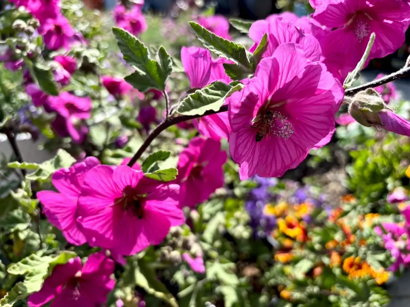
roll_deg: +2.2
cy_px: 154
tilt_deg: -29.3
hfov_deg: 67.3
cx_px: 205
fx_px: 308
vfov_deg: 53.1
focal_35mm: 26
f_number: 1.6
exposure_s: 1/1477
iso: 50
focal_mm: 5.96
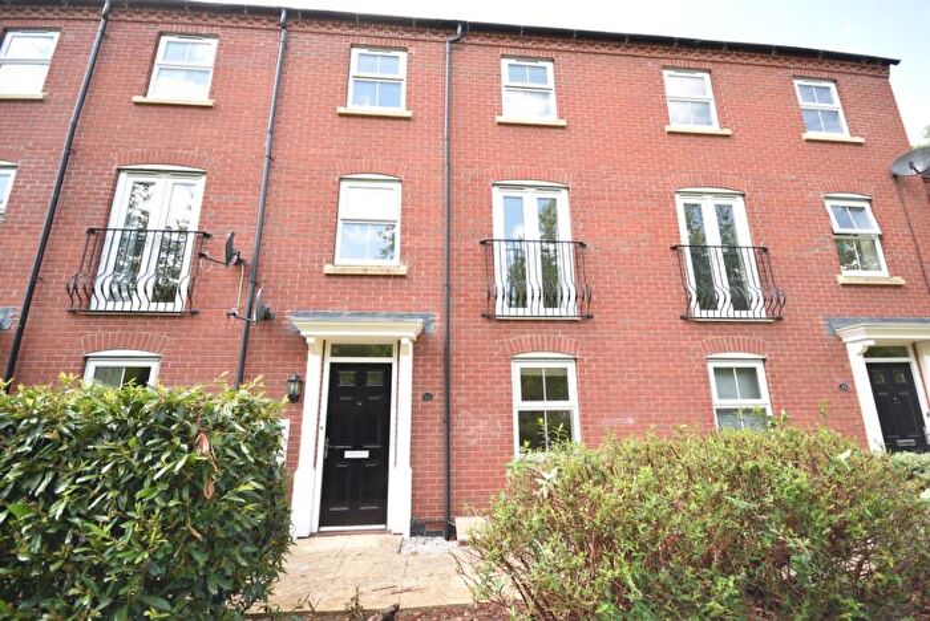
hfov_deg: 100.3
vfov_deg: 77.4
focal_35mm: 15
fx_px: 388
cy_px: 310
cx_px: 465
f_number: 4.5
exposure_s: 1/80
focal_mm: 10
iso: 160
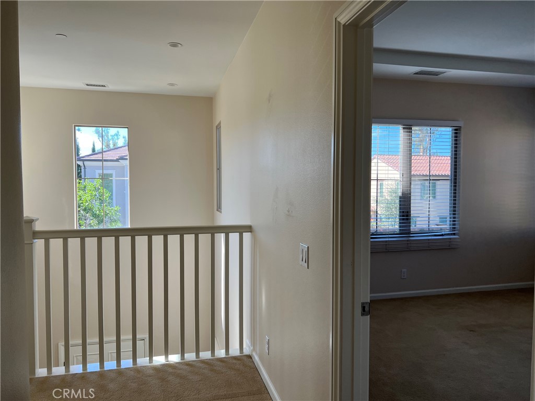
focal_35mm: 26
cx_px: 268
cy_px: 200
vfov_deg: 53.1
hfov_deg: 67.3
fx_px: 402
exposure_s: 1/282
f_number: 1.5
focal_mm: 5.7
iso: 50
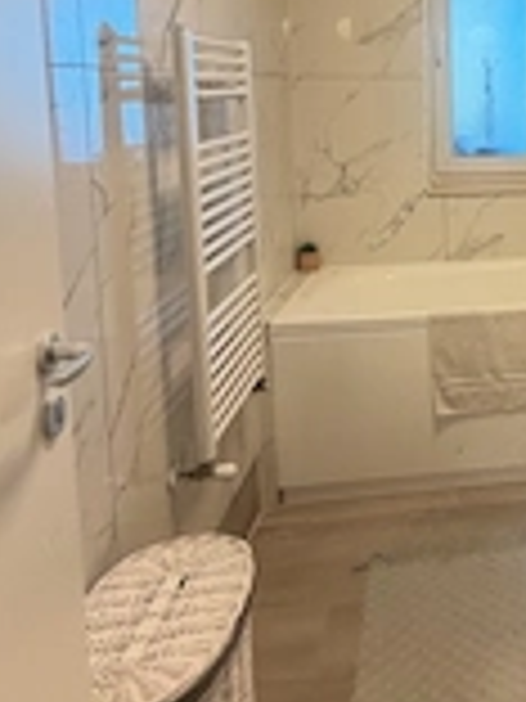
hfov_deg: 33.6
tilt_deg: -7.0
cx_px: 602
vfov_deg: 49.0
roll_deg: +0.6
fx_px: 729
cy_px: 162
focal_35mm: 36
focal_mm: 2.22
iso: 250
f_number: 2.2
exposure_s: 1/50
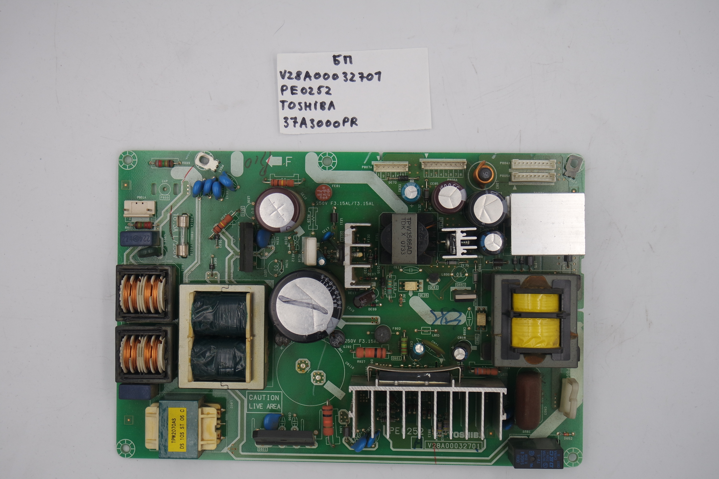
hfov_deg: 41.1
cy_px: 240
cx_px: 360
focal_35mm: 48
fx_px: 959
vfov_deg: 28.1
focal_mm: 18
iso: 160
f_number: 4.5
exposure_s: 1/125
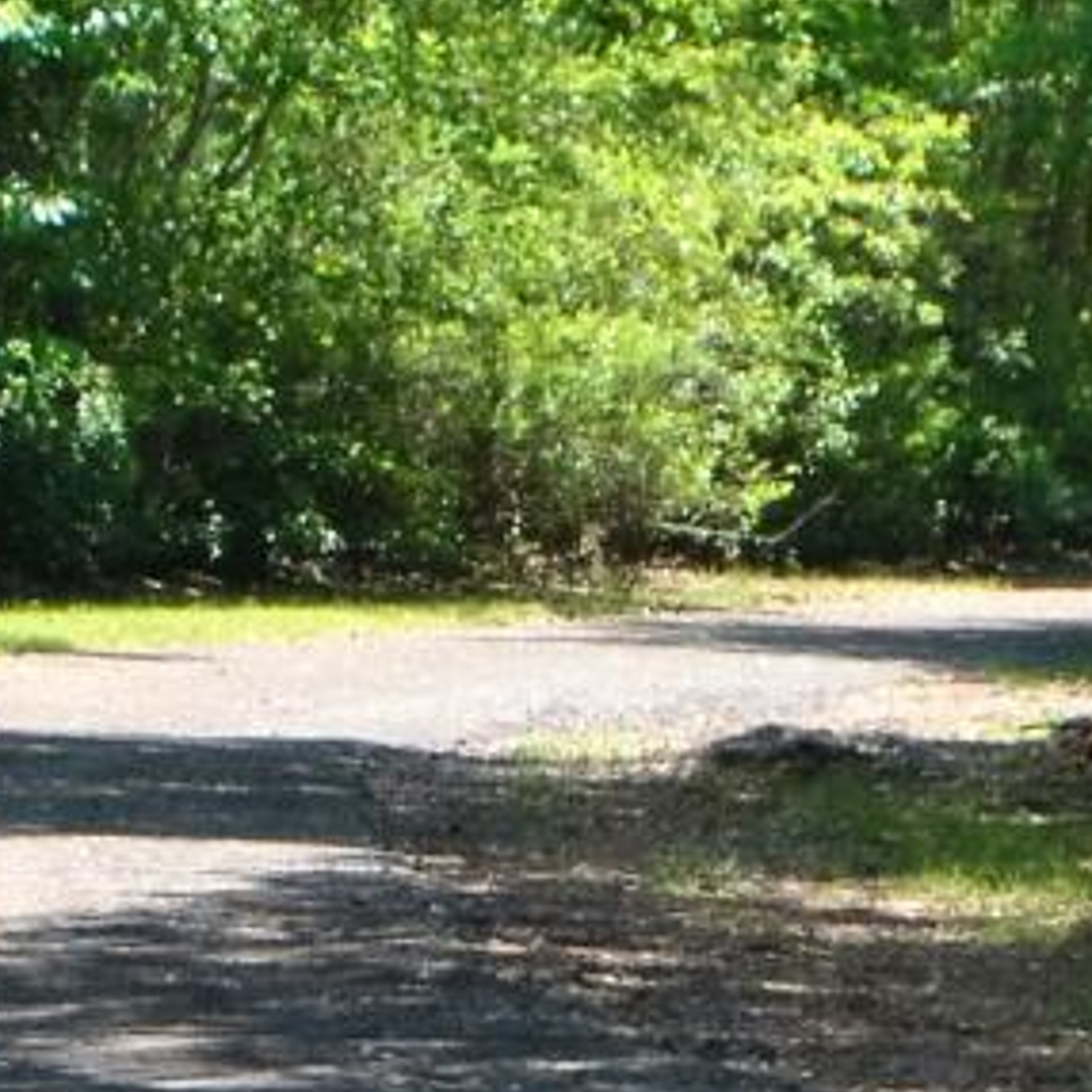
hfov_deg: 3.6
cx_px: 825
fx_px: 17451
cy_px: 195
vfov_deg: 3.6
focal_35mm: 489
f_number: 7.1
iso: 200
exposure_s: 1/200
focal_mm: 55
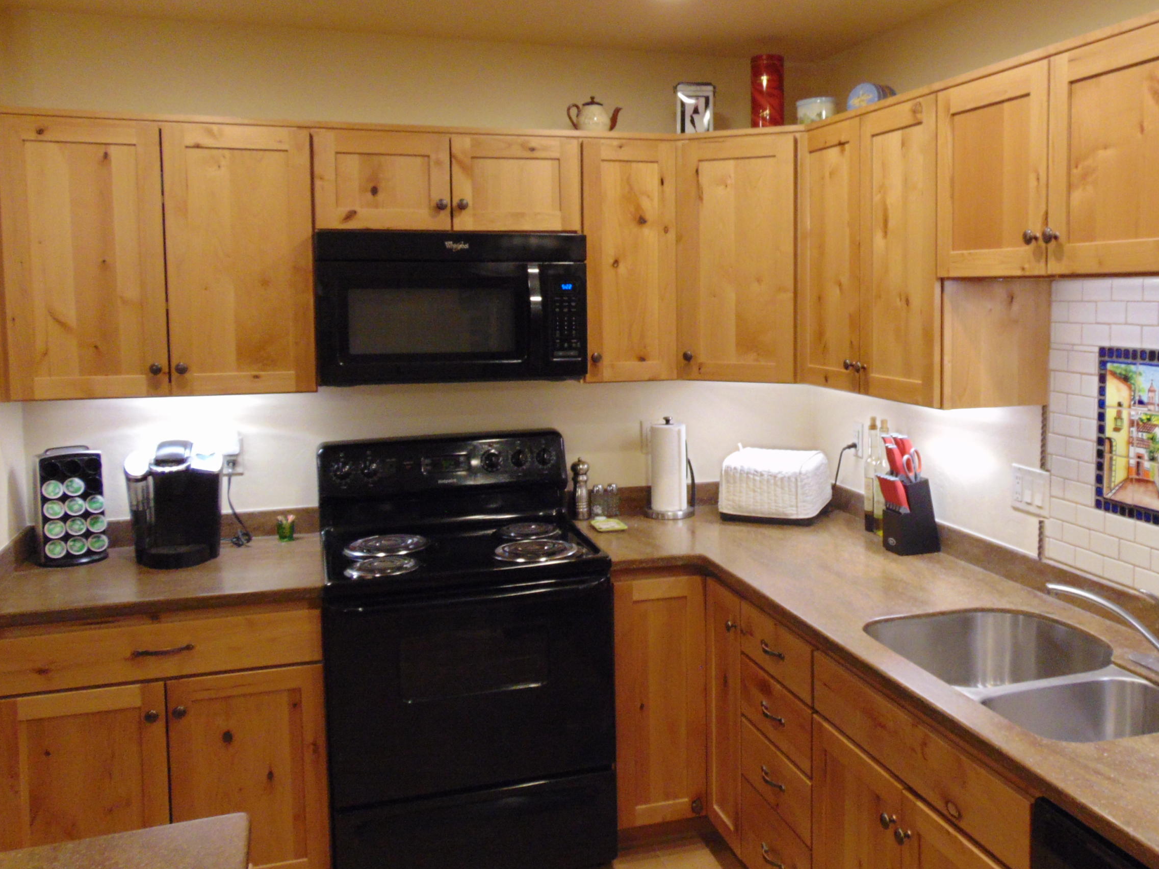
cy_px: 383
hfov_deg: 54.9
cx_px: 704
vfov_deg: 42.9
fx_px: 1105
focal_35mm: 33
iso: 250
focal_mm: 4.5
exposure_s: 1/30
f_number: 3
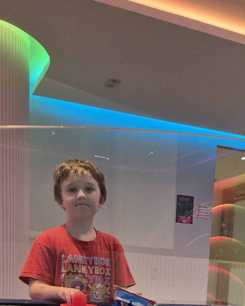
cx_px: 169
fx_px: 499
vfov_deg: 30.3
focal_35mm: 55
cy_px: 344
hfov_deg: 27.4
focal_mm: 5.4
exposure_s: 1/180
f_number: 1.8
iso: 200
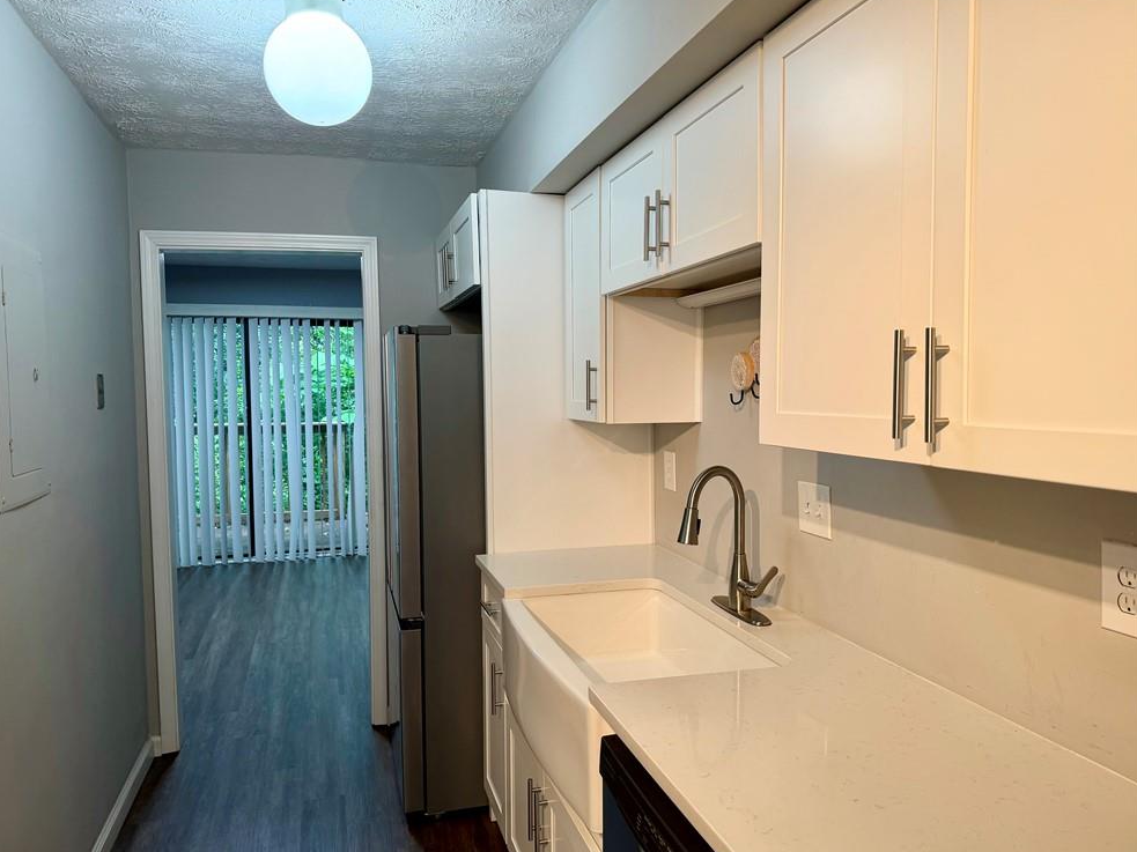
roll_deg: +0.3
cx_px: 551
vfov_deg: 54.9
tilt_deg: -3.3
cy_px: 436
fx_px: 821
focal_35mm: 25
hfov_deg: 69.4
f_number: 1.78
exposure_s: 1/60
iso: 125
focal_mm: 6.76
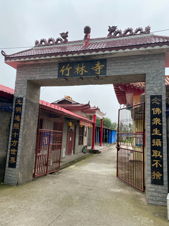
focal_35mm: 26
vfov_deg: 67.3
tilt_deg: +7.8
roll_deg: -2.2
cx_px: 84
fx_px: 169
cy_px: 113
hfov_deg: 53.1
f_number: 1.8
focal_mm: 4.25
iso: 32
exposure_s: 1/658
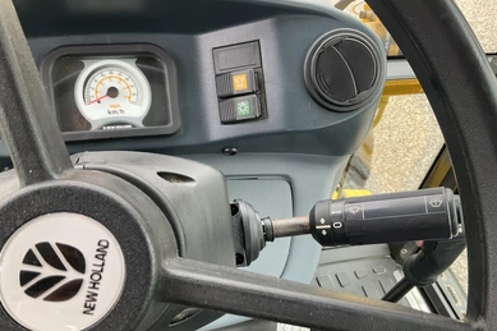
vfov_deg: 42.2
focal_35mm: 31
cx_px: 253
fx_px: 428
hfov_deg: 60.3
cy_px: 185
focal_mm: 3
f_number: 1.8
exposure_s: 1/122
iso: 64
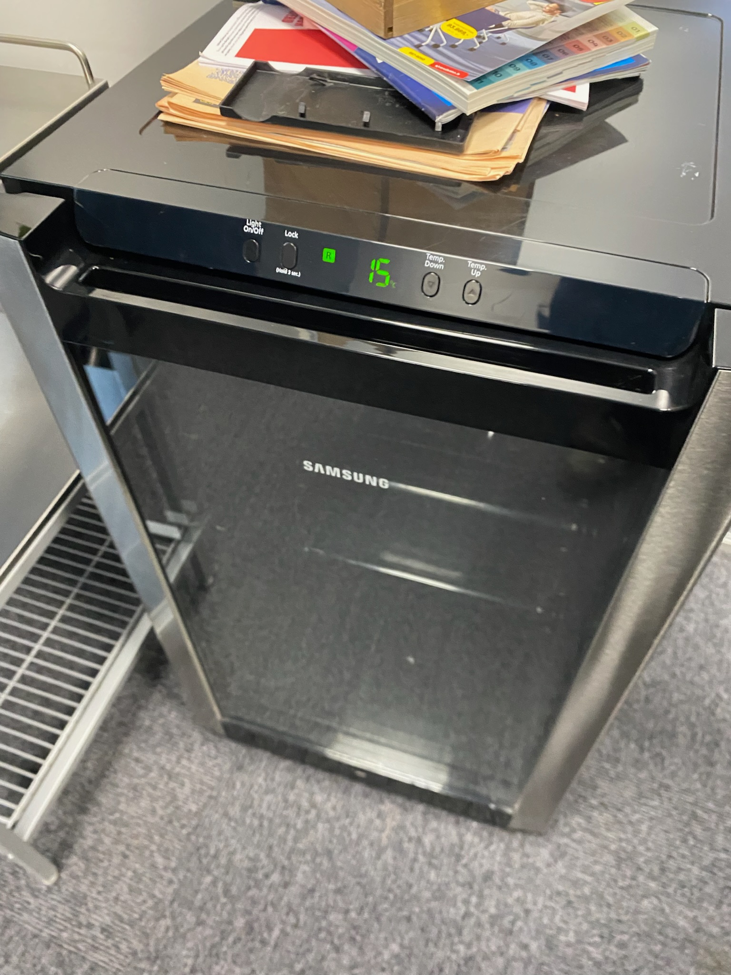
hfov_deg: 53.1
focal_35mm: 26
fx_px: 732
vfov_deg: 67.3
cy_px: 488
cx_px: 366
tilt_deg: -50.4
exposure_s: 1/41
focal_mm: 4.25
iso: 500
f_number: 1.8
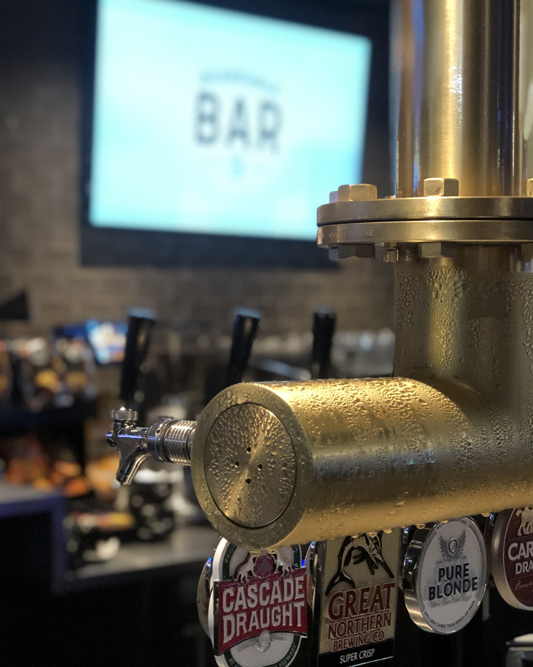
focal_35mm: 75
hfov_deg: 20.3
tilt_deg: -2.0
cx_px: 153
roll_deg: +0.1
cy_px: 332
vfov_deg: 25.4
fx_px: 1479
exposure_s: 1/33
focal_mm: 6.6
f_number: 2.8
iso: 400
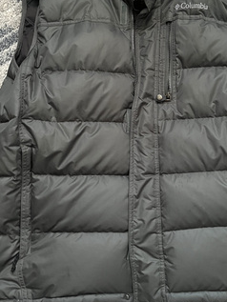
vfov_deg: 45.6
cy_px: 126
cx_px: 141
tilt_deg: -74.4
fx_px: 358
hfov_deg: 35.0
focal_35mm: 41
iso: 640
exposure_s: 1/40
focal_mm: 5.1
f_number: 1.6
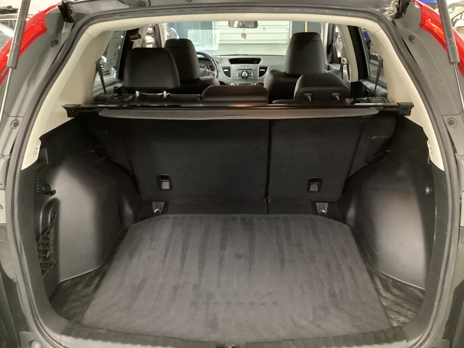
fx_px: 416
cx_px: 232
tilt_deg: -23.5
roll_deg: +0.0
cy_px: 174
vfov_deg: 45.4
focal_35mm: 31
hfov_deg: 58.4
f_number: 2.4
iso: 640
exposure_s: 1/17
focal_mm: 3.3
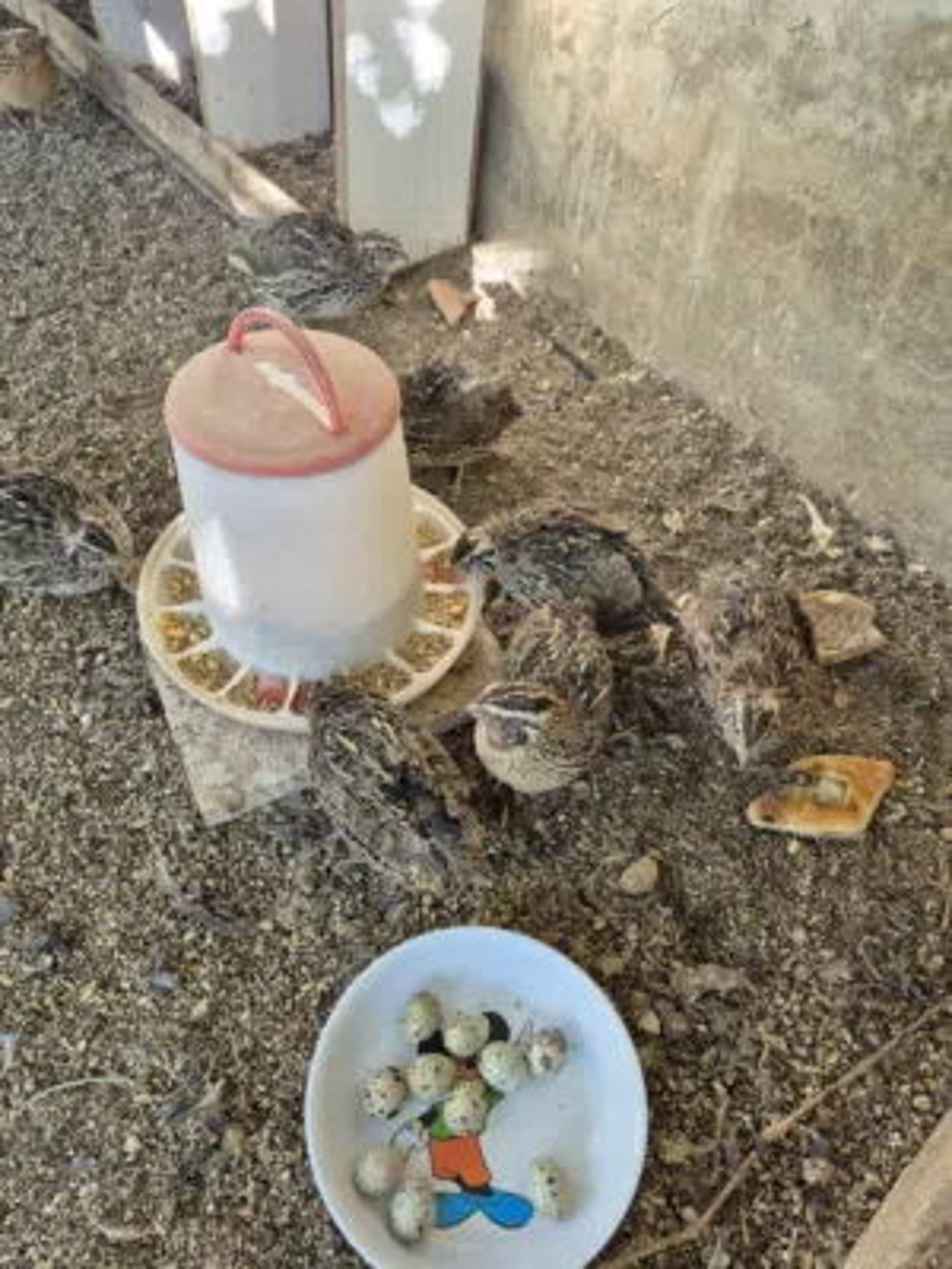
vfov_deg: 73.9
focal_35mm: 23
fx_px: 843
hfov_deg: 58.9
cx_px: 476
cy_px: 634
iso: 200
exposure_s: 1/180
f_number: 1.8
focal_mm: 5.4
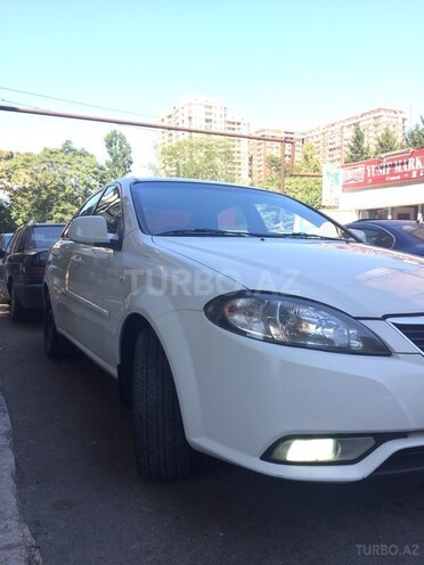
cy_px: 282
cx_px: 212
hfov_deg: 48.2
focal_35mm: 29
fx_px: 474
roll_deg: +2.2
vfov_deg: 61.7
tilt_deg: -6.4
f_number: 2.2
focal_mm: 4.15
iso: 32
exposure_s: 1/466
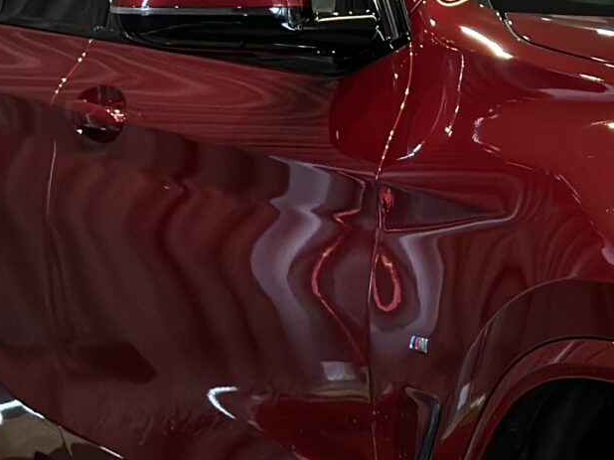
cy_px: 294
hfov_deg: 12.7
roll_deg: +0.5
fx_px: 2571
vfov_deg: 10.2
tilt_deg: -5.5
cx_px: 1011
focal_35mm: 145
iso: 800
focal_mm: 6.86
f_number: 1.78
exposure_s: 1/39
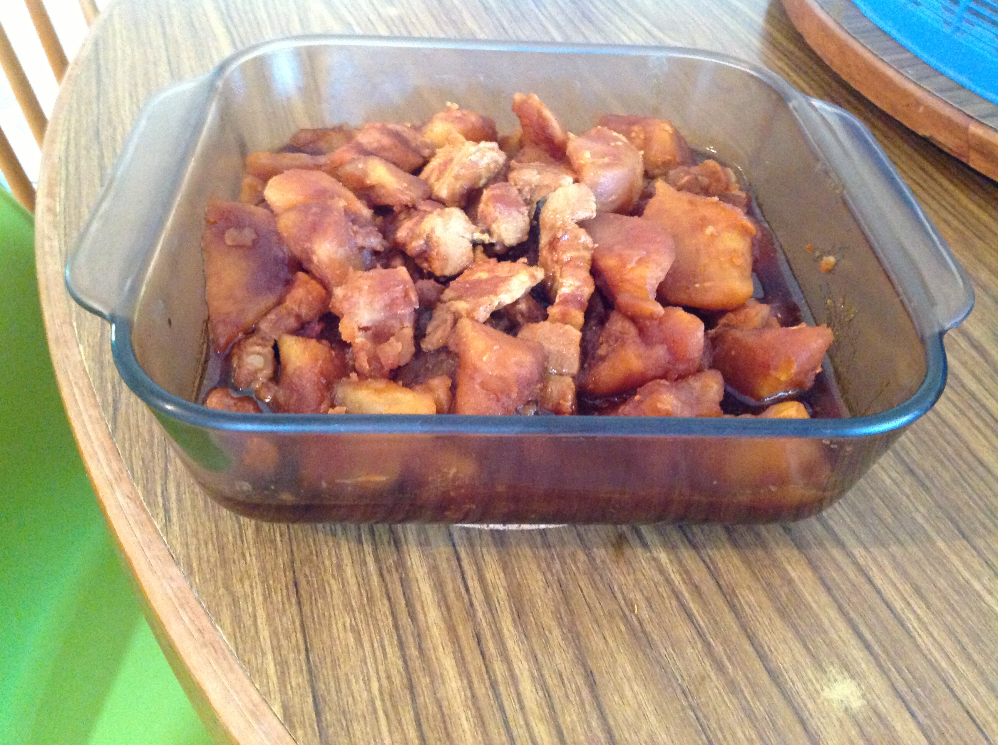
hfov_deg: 52.7
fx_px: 1008
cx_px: 499
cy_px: 372
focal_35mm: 35
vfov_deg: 40.6
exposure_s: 1/15
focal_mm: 4.28
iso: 800
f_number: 2.4
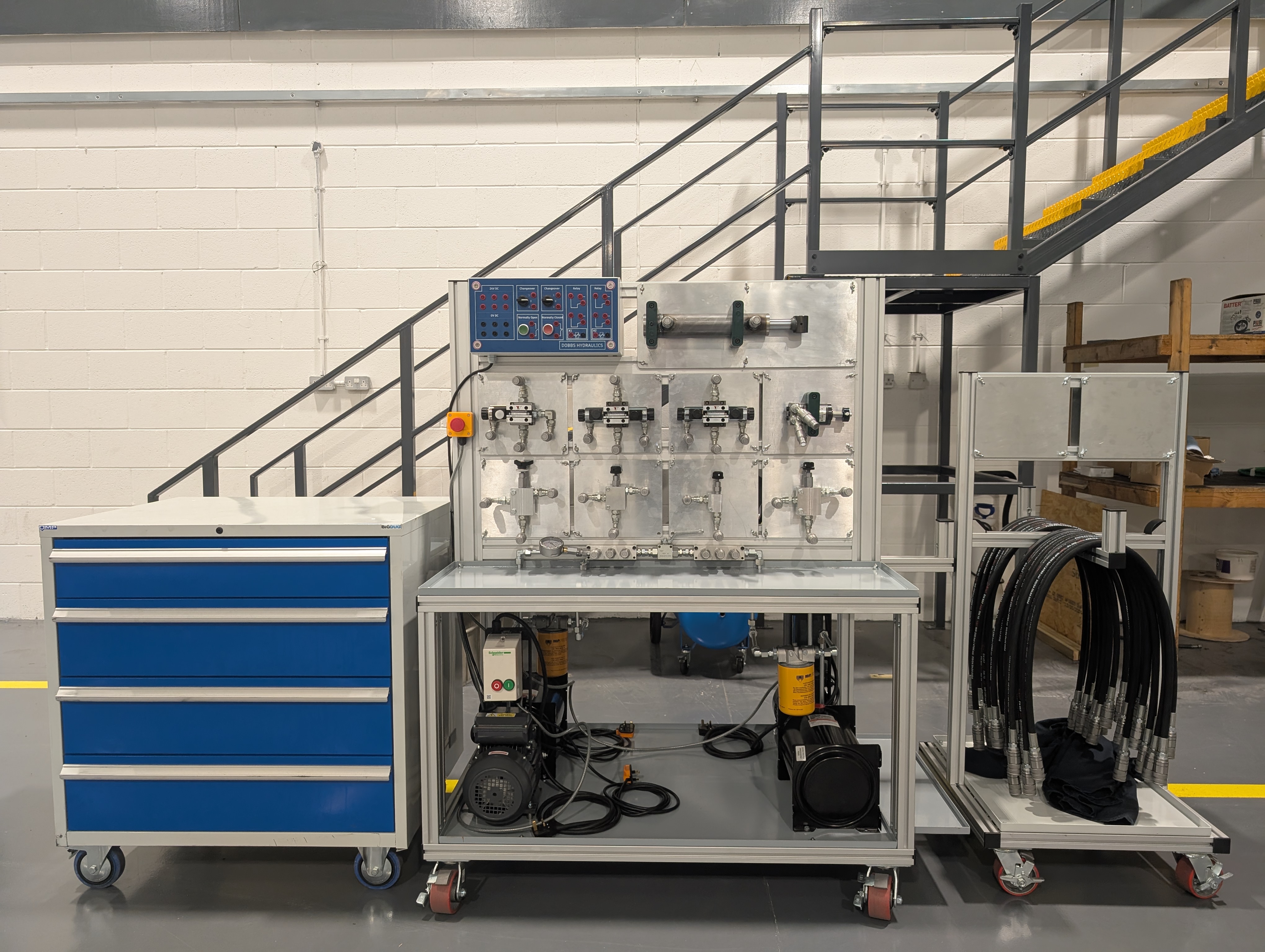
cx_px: 632
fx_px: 878
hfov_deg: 71.5
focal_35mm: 24
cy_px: 476
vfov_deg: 56.9
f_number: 1.68
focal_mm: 6.9
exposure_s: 1/30.9
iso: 202
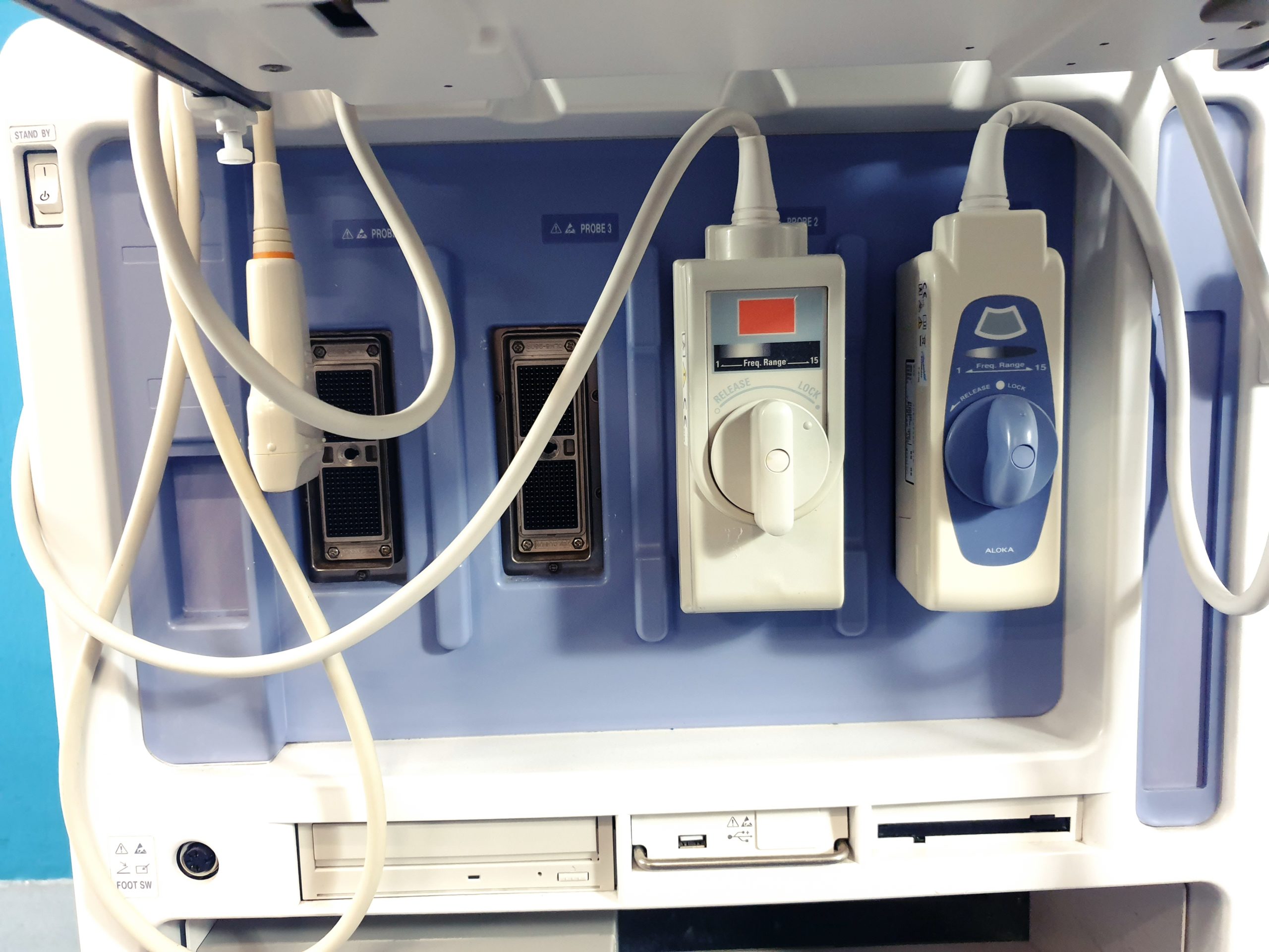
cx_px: 634
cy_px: 476
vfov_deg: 53.1
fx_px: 953
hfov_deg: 67.3
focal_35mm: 26
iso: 250
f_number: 1.5
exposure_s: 1/33
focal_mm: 4.3
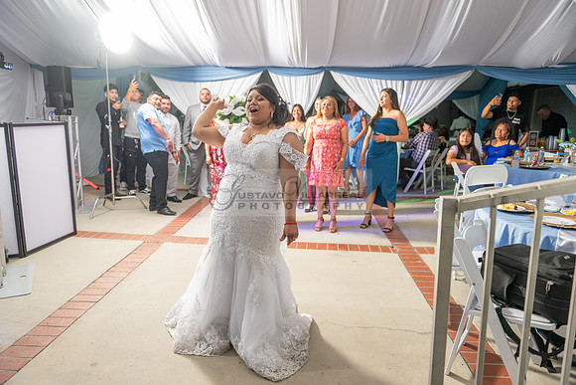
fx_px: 384
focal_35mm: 24
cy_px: 192
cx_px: 288
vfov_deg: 53.2
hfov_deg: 73.7
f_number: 2.8
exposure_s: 1/125
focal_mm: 24
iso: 250
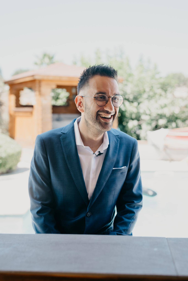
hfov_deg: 27.0
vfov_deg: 39.6
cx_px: 94
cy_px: 140
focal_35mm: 50
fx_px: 391
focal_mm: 50
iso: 400
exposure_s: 1/1250
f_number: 2.8
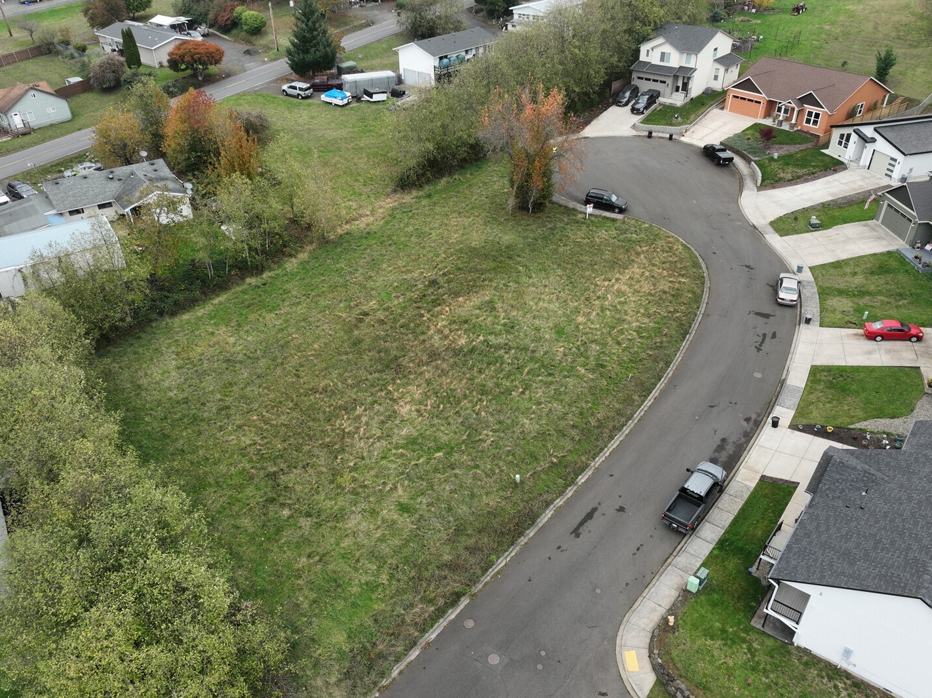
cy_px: 387
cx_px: 470
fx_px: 727
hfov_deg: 65.3
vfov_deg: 51.2
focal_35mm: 27
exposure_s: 1/100
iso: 110
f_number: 4.5
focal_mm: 12.29
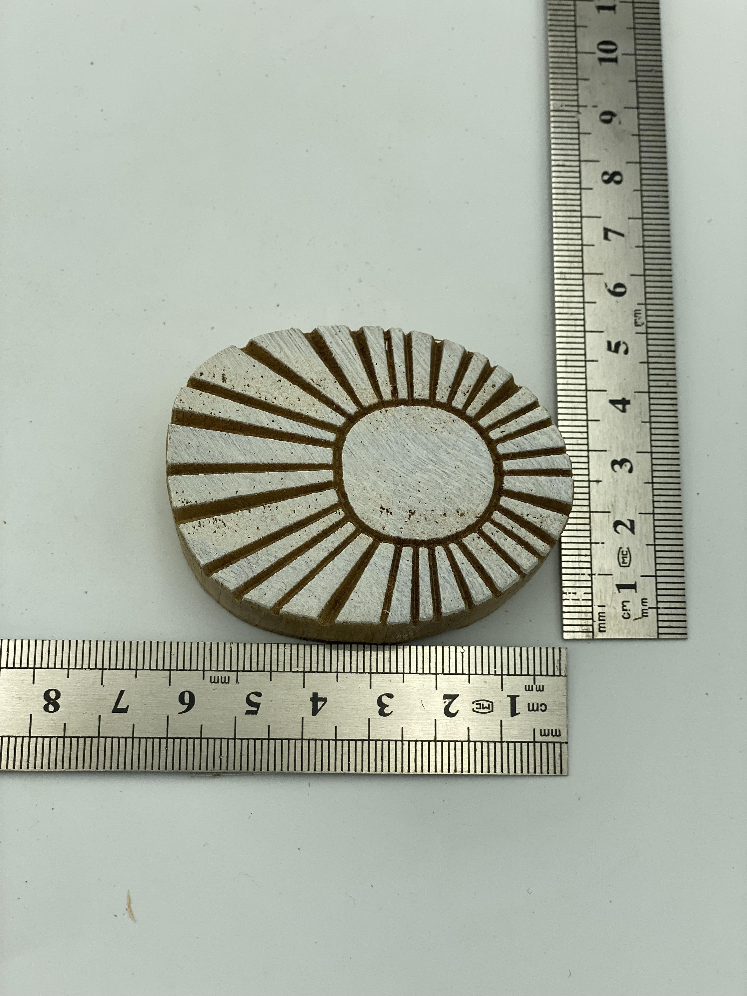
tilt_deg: -74.6
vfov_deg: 36.8
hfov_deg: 28.0
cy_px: 498
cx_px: 374
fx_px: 1496
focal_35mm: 52
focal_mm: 6
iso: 20
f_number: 2
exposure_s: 1/799
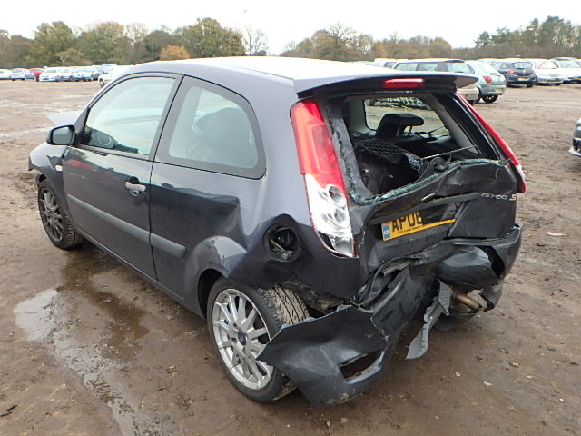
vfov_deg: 48.2
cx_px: 290
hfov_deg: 61.7
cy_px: 218
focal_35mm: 29
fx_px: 487
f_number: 4.6
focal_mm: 5.2
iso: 200
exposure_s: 1/60
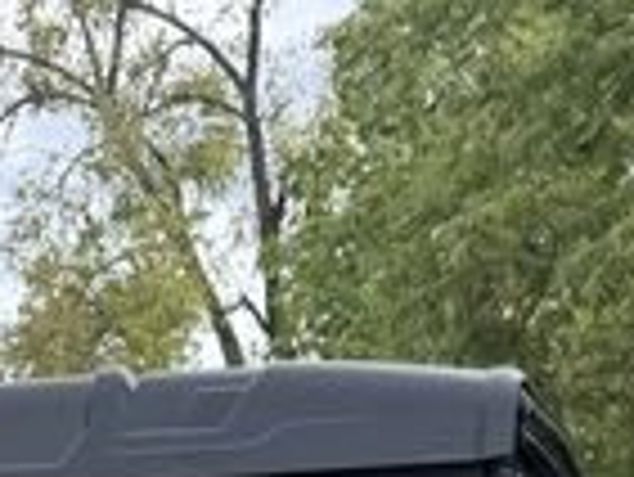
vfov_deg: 11.6
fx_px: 1998
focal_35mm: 109
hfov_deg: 17.5
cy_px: 1076
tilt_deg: -4.9
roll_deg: +1.9
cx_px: -54
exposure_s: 1/1855
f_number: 1.78
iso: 80
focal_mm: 6.76
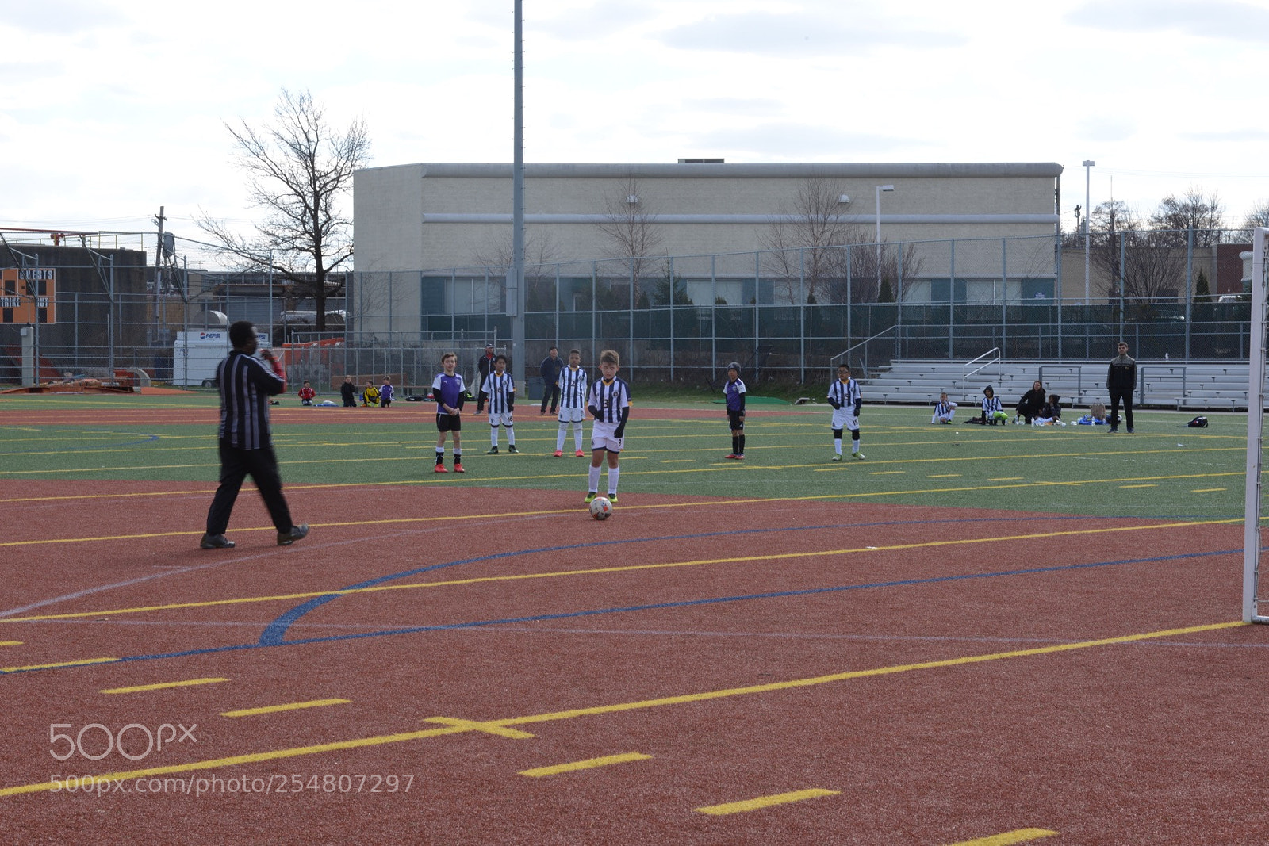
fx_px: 2468
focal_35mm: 70
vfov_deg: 19.5
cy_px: 423
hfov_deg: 28.8
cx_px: 634
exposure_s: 1/30
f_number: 22
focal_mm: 70
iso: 140
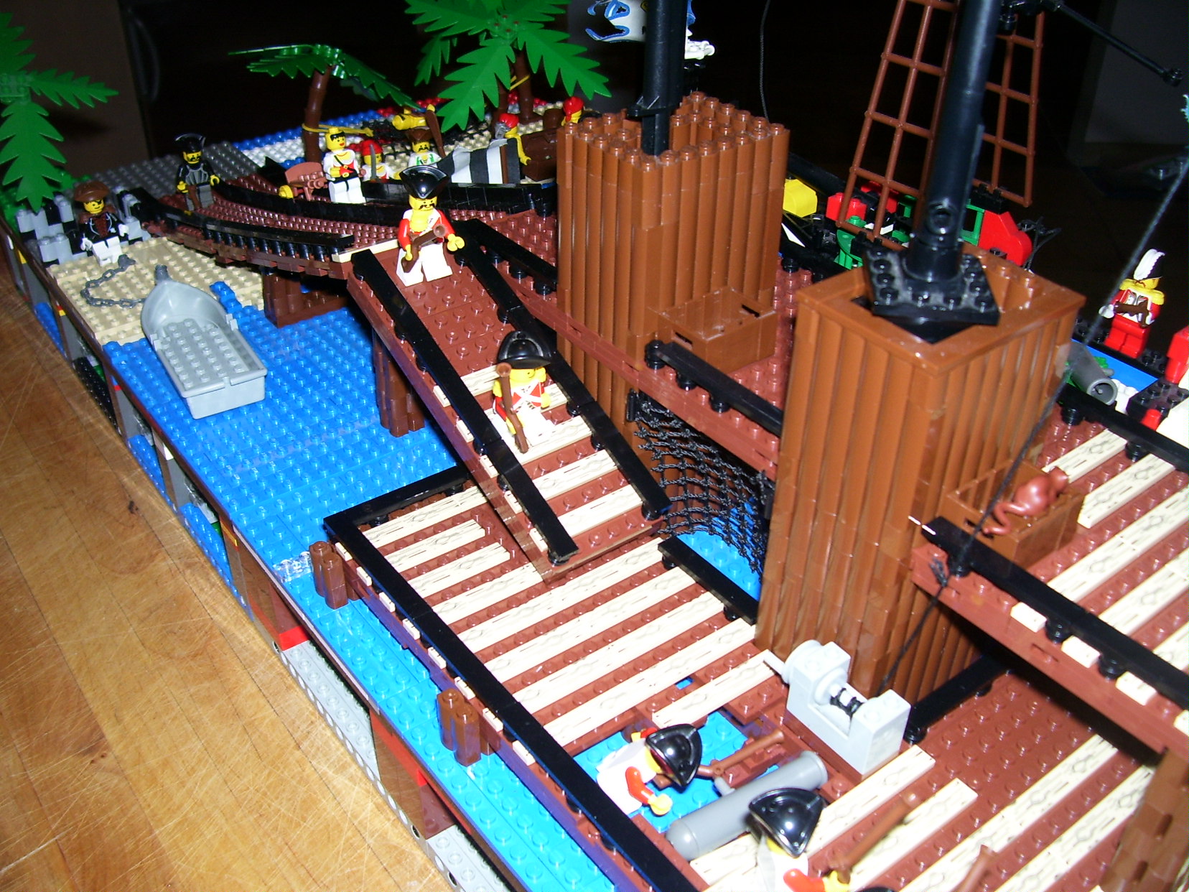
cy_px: 446
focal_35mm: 34
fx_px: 1168
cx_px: 594
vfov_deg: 41.8
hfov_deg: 54.0
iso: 80
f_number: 2.7
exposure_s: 1/60
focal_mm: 5.6
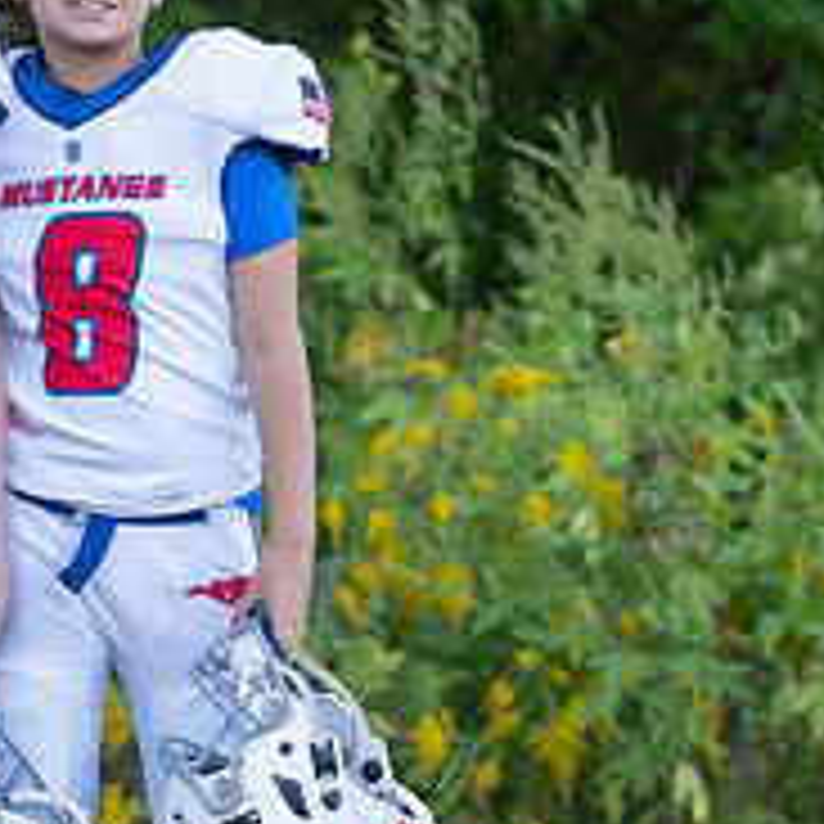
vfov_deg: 6.4
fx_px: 7406
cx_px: -90
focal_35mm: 275
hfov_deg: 6.3
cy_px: 426
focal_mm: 102
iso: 250
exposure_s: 1/320
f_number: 2.8
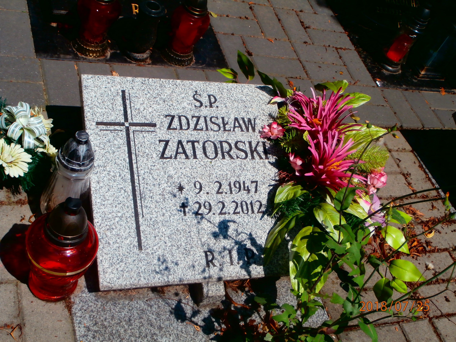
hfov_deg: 40.4
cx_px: 228
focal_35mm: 47
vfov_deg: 30.9
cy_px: 171
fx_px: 619
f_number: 4.2
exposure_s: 1/1250
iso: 100
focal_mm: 8.29
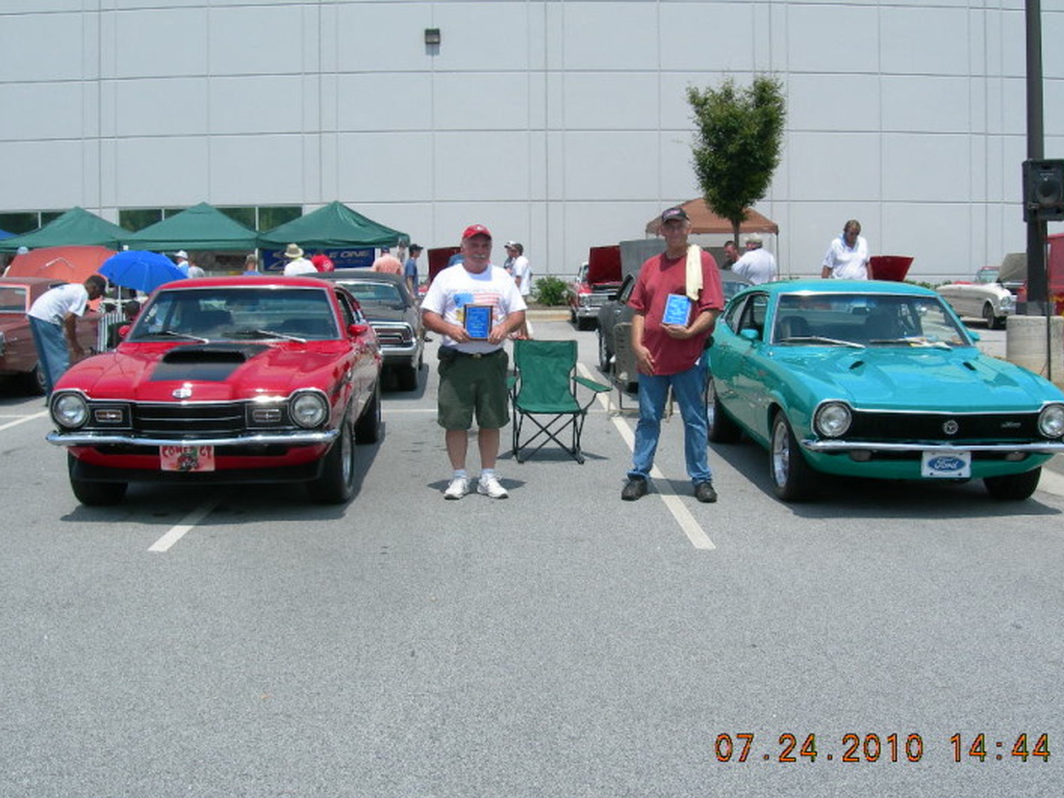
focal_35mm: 43
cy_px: 391
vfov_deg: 33.6
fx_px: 1321
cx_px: 542
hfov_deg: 43.9
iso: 50
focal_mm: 7.8
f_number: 4.8
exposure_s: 1/733
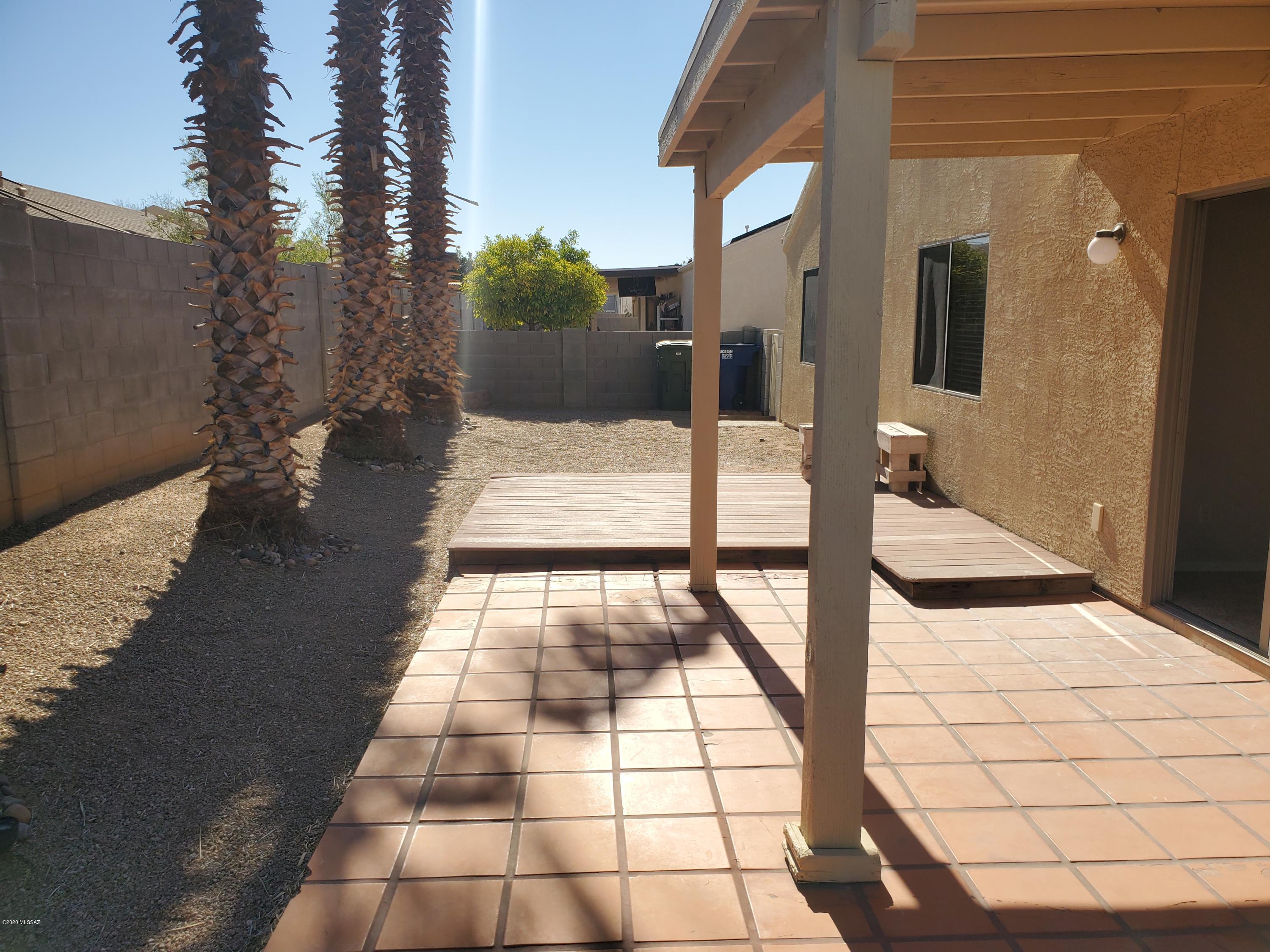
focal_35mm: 26
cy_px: 476
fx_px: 954
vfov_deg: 53.1
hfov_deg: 67.3
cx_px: 635
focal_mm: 4.3
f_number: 2.4
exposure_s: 1/1756
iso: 50
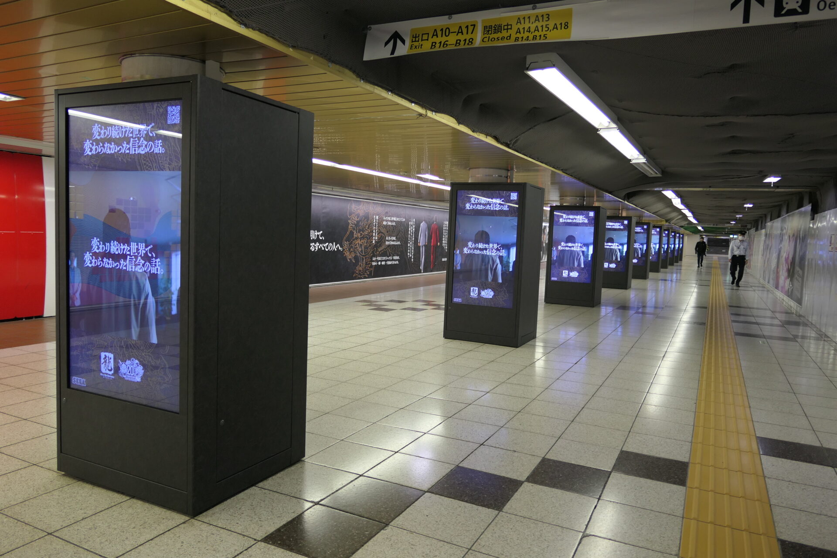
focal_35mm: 24
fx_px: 558
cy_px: 279
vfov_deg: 53.1
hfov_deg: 73.7
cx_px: 418
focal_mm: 8.8
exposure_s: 1/125
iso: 125
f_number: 1.4
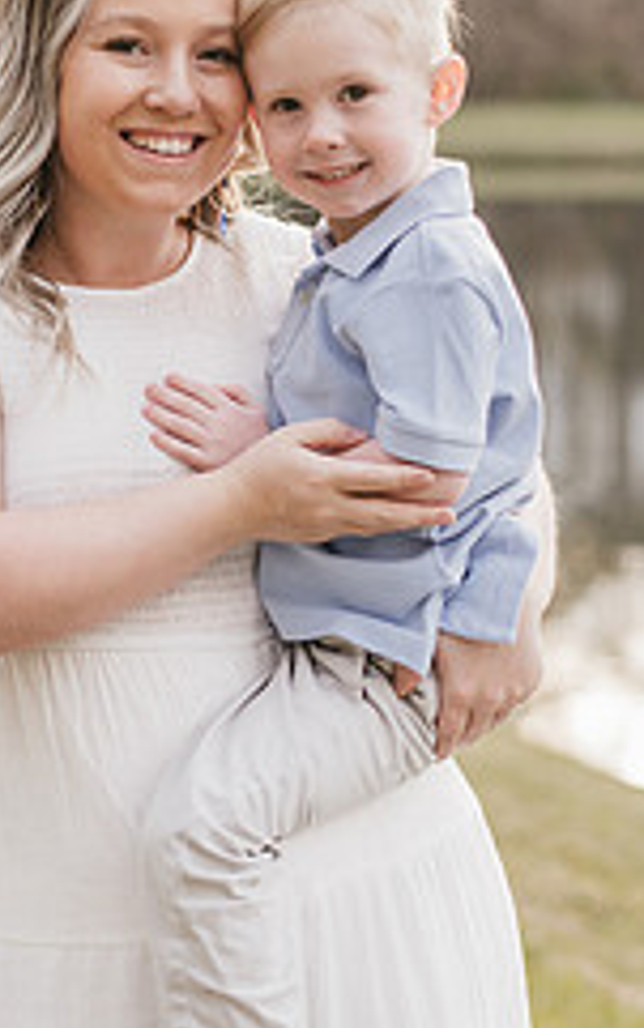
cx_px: 252
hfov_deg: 13.8
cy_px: 491
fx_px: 2663
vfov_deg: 21.8
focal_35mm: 95
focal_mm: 50
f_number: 2.2
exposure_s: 1/640
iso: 125
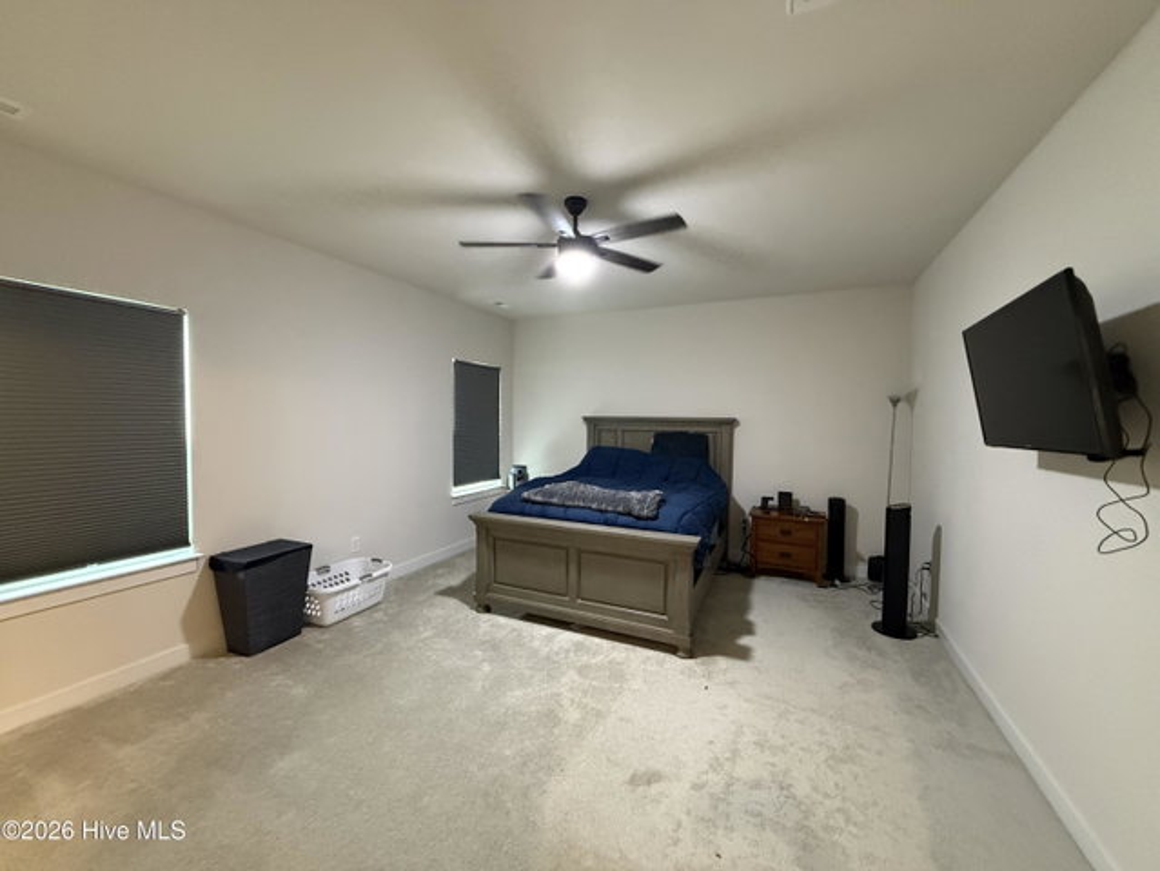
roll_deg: -0.5
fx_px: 469
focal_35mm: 14
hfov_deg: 102.0
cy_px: 436
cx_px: 580
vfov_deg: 85.7
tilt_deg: -2.3
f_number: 2.2
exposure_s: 1/60
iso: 800
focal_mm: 2.22
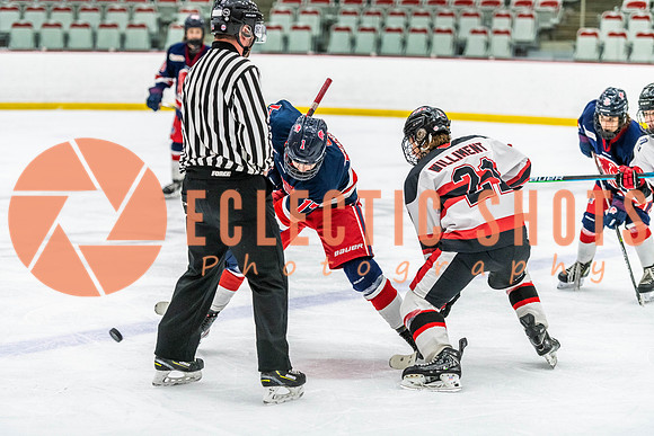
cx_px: 327
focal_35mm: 116
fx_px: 2108
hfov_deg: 17.6
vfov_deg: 11.8
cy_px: 218
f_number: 2.8
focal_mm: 116
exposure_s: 1/640
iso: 3200
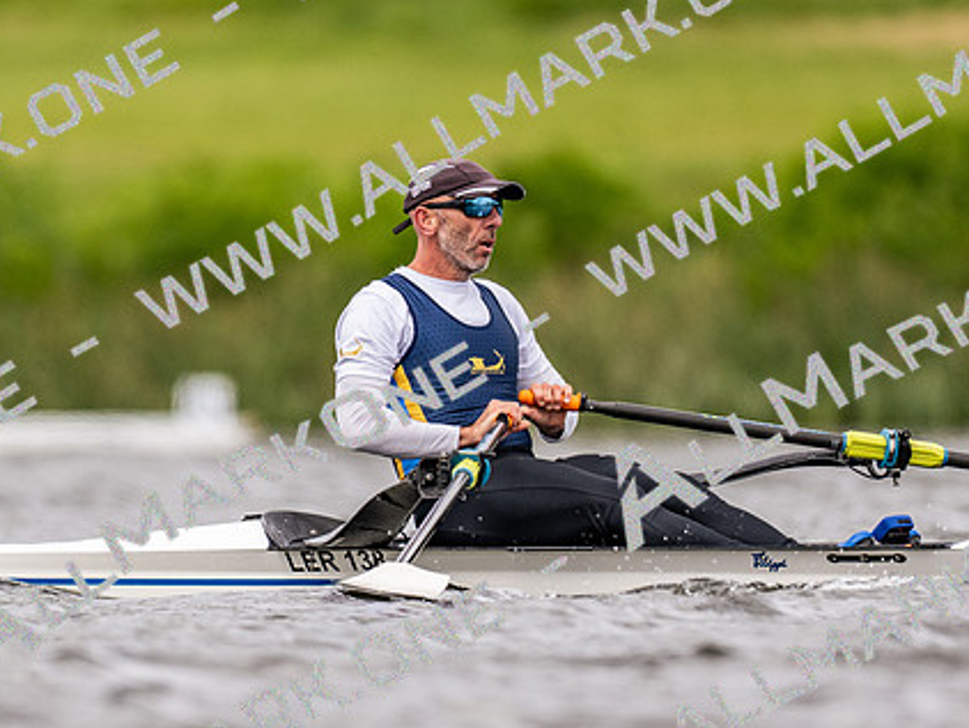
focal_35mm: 1188
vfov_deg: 1.3
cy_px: 335
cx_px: 418
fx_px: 33274
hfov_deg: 1.7
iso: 560
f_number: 4
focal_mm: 600
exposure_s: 1/2500
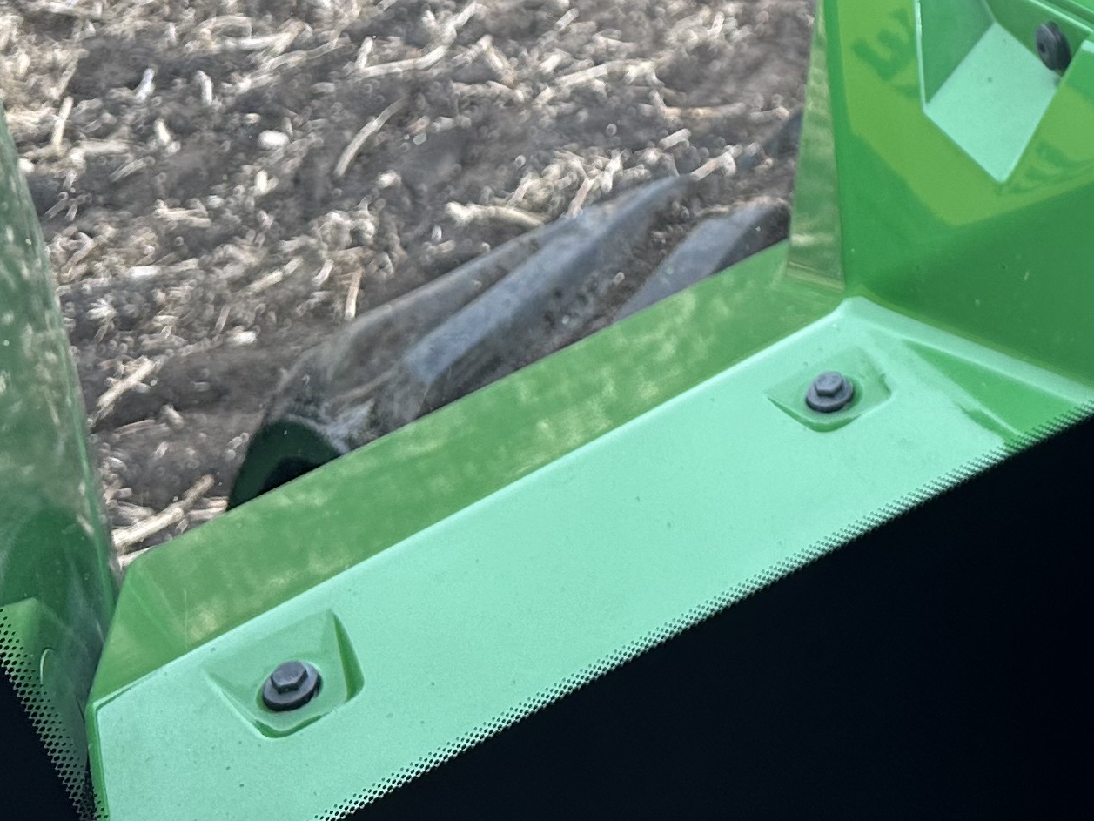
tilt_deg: -21.1
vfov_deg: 17.0
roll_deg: +4.6
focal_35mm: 77
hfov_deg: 24.0
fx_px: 2434
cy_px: -472
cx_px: 1138
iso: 80
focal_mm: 6.86
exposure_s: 1/286
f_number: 1.78
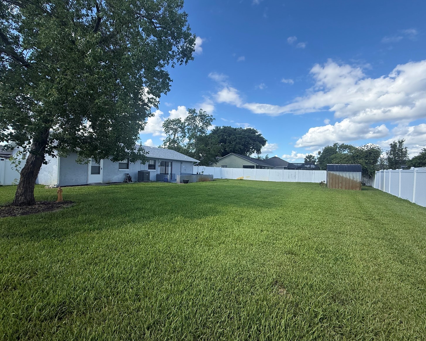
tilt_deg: +2.3
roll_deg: -2.3
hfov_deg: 96.8
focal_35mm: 15
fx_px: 189
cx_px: 216
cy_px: 168
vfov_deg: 84.0
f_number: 2.2
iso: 50
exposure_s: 1/1312
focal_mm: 2.22
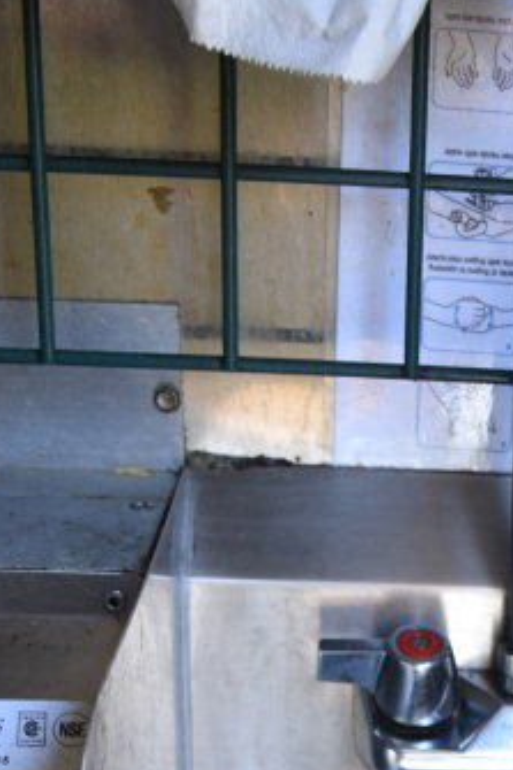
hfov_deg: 16.2
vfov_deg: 22.0
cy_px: 1033
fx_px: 1754
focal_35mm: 82
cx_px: 564
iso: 200
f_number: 3.5
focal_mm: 20
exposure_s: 1/50
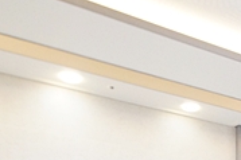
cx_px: 277
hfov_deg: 27.1
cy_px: 258
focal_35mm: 67
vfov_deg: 17.6
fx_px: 448
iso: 1600
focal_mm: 10
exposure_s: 1/200
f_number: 4
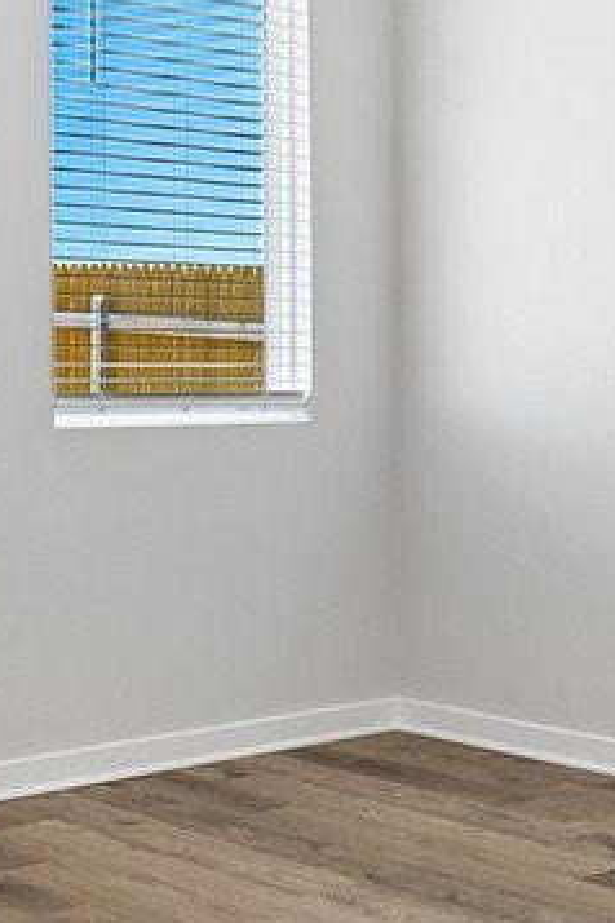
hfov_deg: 20.0
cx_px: 323
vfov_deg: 29.4
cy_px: 295
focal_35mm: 68
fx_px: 1742
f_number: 8
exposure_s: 1/50
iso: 400
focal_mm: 10
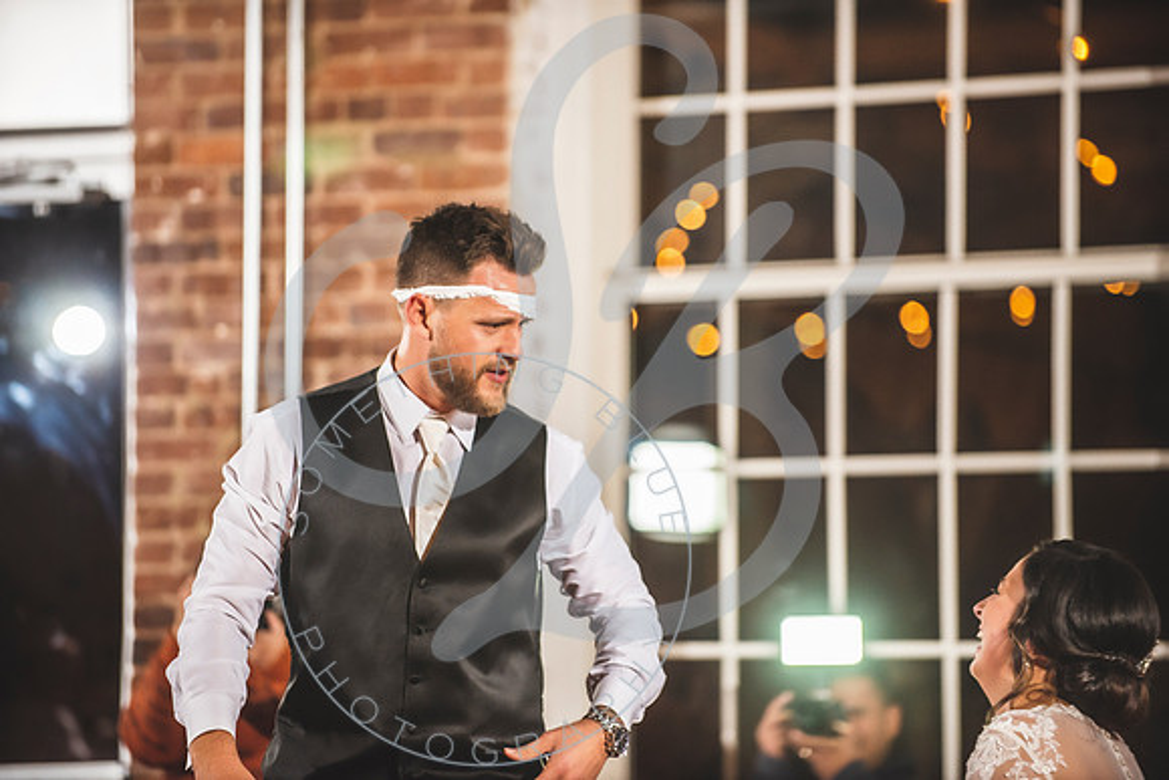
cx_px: 584
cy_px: 390
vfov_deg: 7.9
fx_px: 5684
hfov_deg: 11.7
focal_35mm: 175
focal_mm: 175
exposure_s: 1/200
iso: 1250
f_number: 2.8
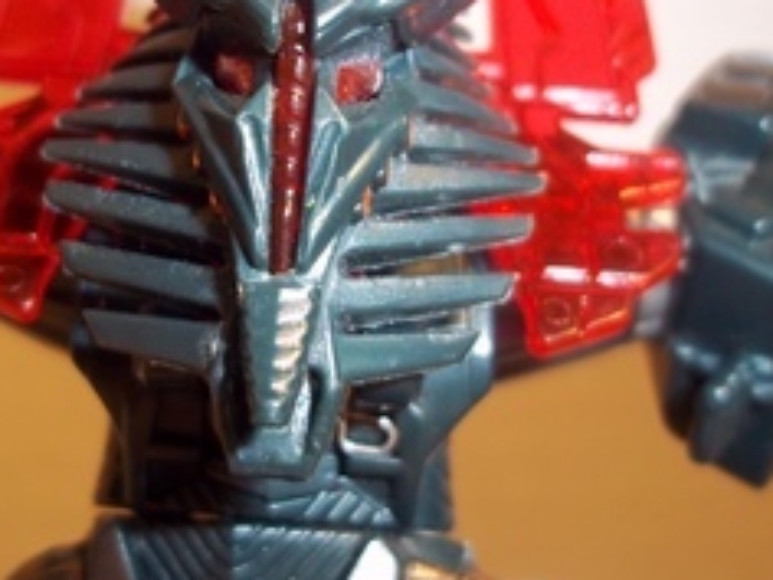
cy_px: 180
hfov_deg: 34.7
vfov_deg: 26.4
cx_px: 272
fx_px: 1228
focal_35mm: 55
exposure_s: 1/30
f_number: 3.1
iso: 80
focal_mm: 6.5
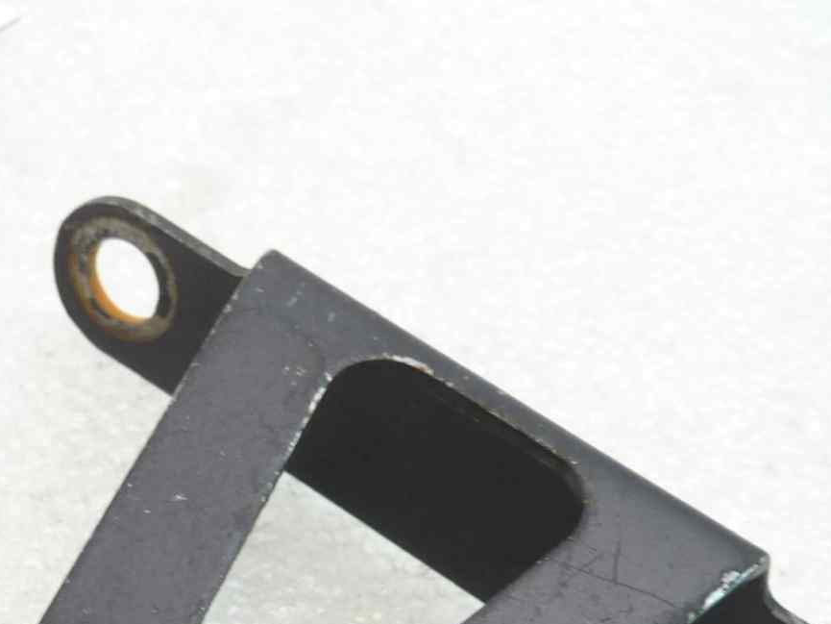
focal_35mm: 74
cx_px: 212
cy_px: 623
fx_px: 1777
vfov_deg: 19.3
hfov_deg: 26.0
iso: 80
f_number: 3.3
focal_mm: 4.1
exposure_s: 1/15
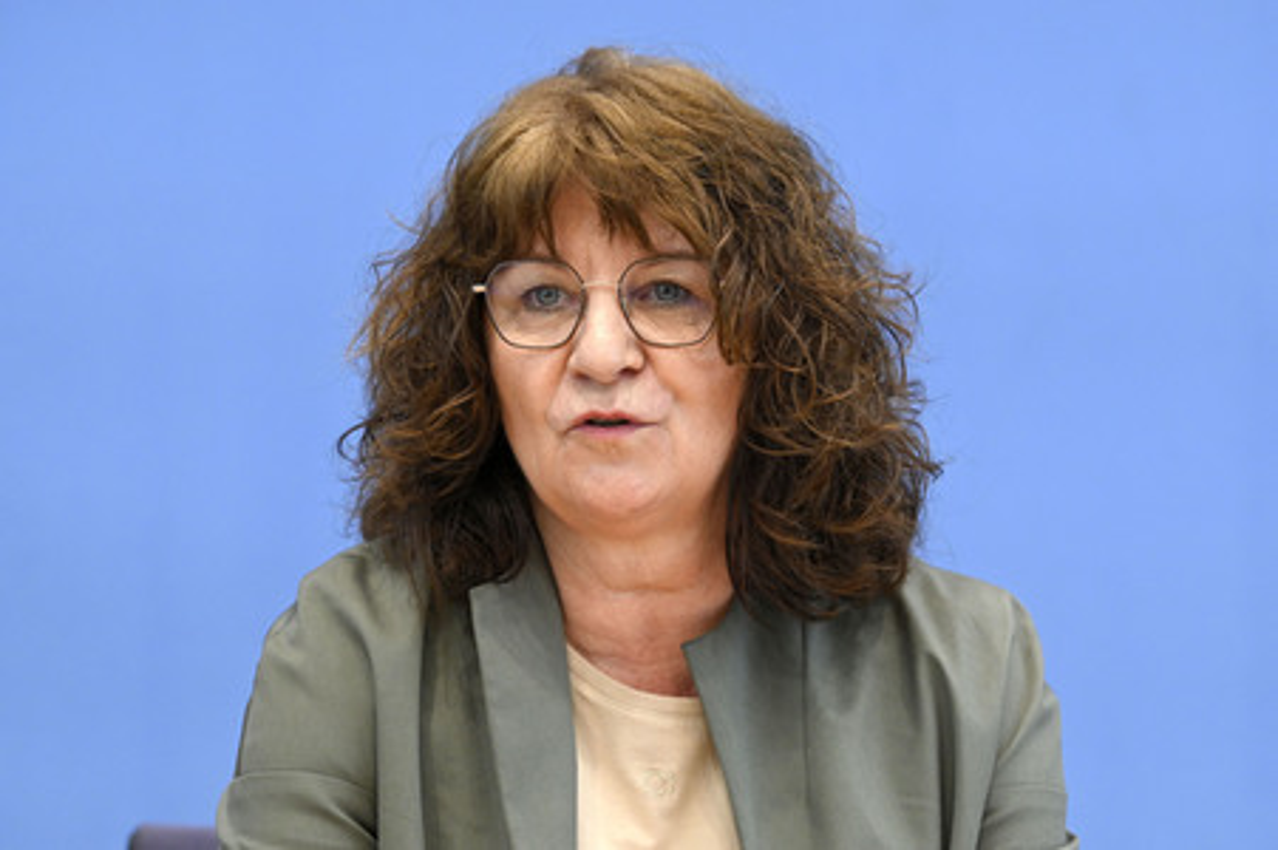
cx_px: 639
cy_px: 425
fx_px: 4789
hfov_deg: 15.2
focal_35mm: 135
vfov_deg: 10.1
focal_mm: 135
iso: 3200
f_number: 5
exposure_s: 1/640
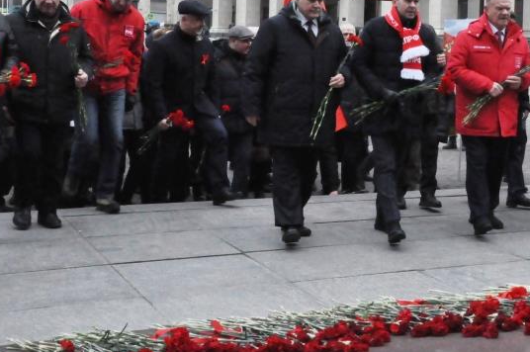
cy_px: 52
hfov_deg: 30.8
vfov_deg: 21.2
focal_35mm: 63
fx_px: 926
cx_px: 451
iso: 3200
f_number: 14
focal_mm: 22
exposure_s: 1/800
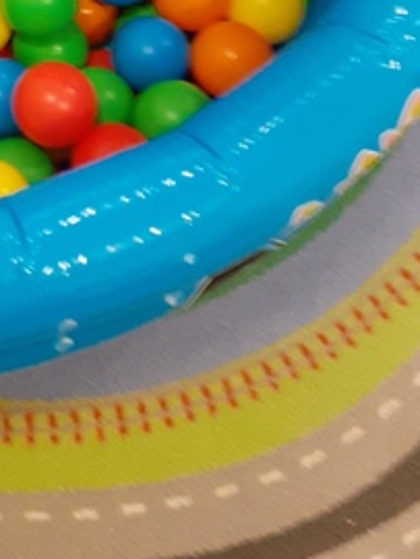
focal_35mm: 80
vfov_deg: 22.3
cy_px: -130
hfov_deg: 17.6
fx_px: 1292
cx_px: -87
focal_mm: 3.6
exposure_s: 1/25
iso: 200
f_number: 1.9
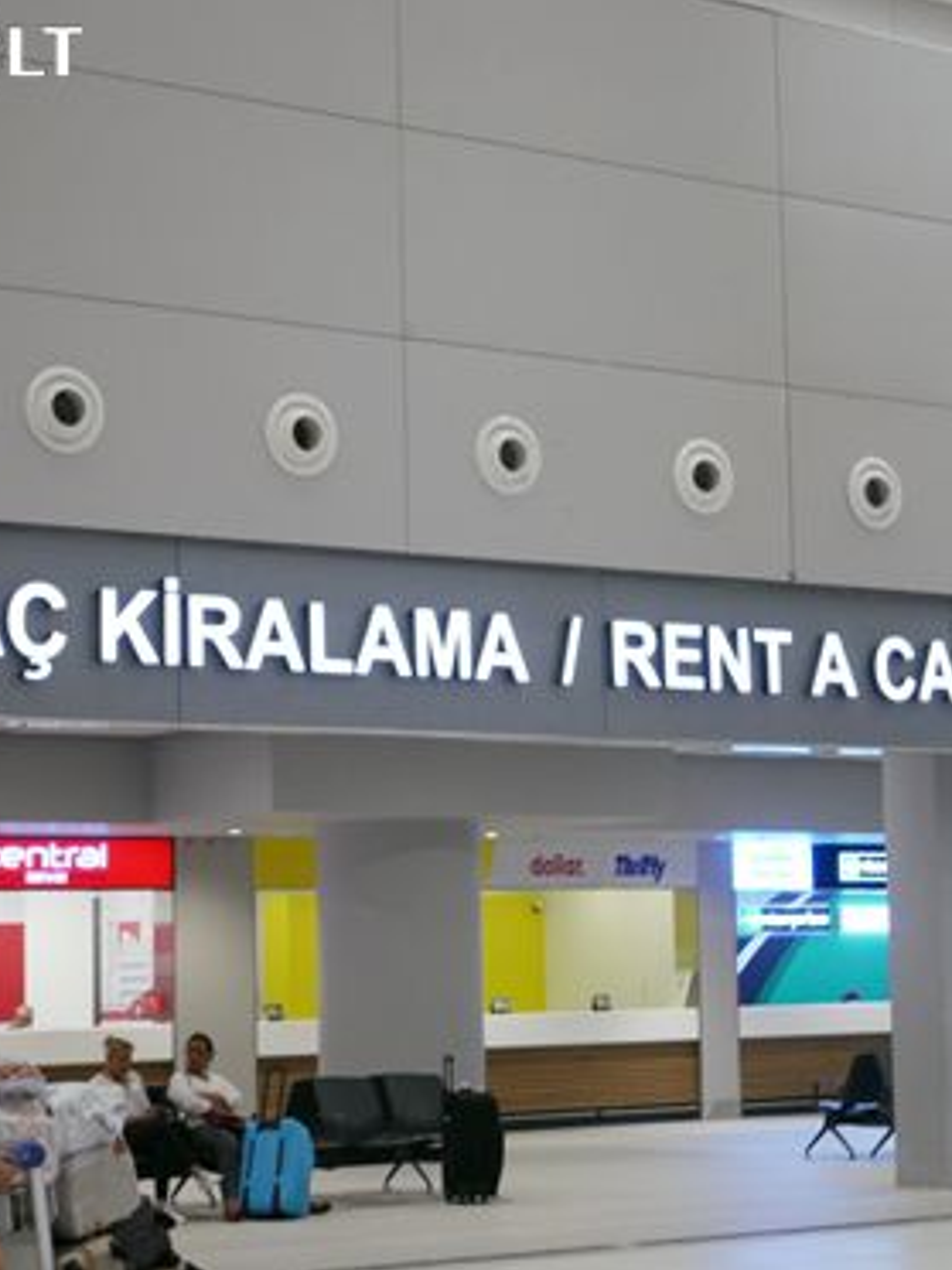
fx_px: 3154
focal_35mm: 86
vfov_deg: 22.8
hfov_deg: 17.1
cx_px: 580
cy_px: 633
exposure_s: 1/80
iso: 1250
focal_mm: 32
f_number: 5.6
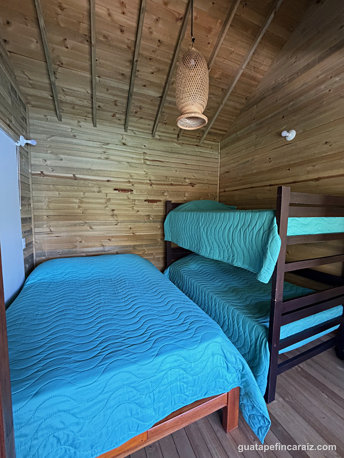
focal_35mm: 14
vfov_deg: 102.1
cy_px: 229
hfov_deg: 85.7
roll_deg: -0.2
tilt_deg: -5.1
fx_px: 186
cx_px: 172
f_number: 2.2
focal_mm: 2.22
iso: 320
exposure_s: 1/60
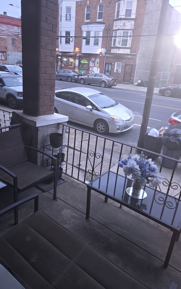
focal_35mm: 25
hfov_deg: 49.2
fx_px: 197
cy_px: 148
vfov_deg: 72.5
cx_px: 80
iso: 500
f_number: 1.8
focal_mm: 5.4
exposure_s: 1/40
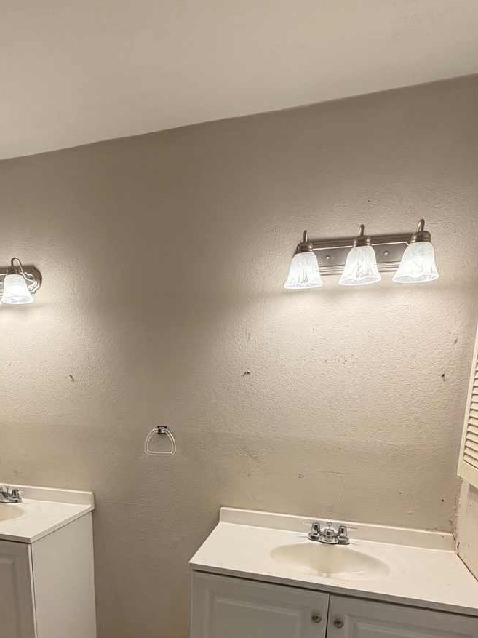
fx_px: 424
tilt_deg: -7.8
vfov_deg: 69.8
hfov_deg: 58.4
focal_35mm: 23
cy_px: 466
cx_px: 191
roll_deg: +0.2
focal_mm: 2.22
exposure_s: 1/120
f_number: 2.2
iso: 200
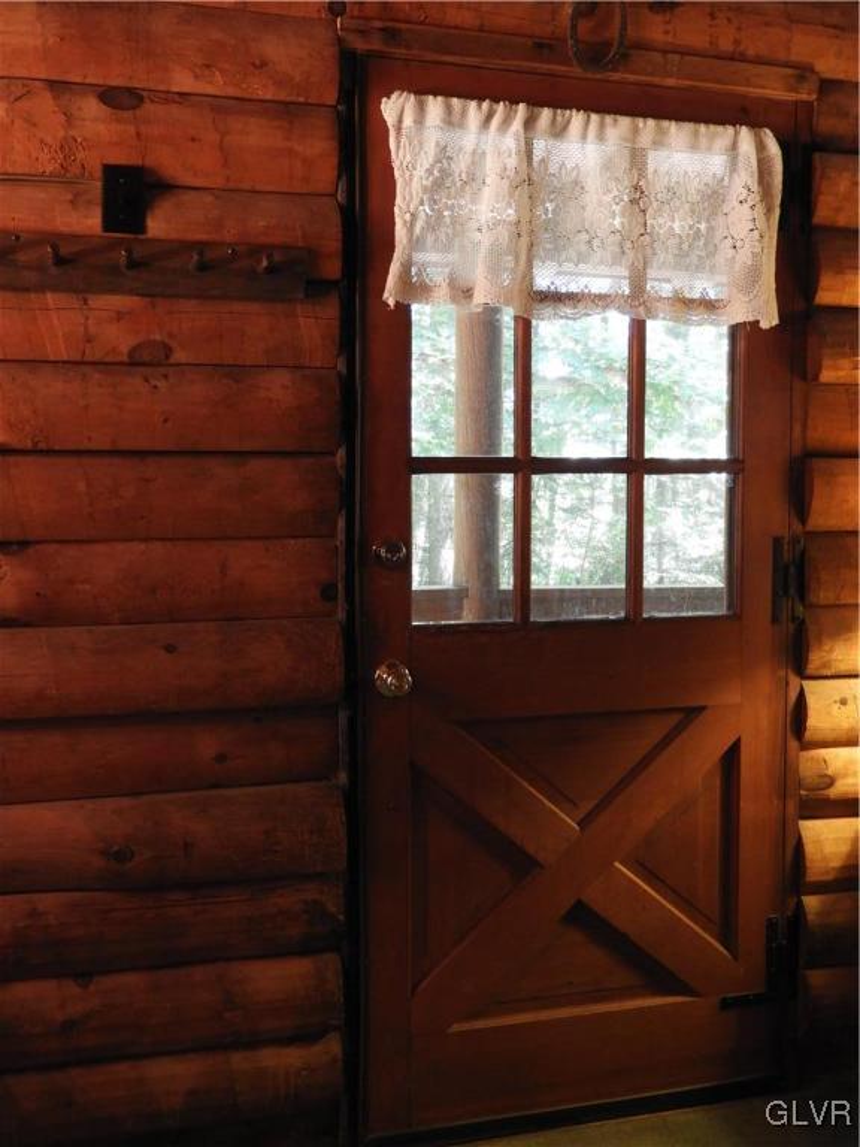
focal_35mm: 40
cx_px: 430
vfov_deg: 46.8
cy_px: 574
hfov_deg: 36.0
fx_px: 1325
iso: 400
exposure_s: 1/10
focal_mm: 7.2
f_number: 3.8
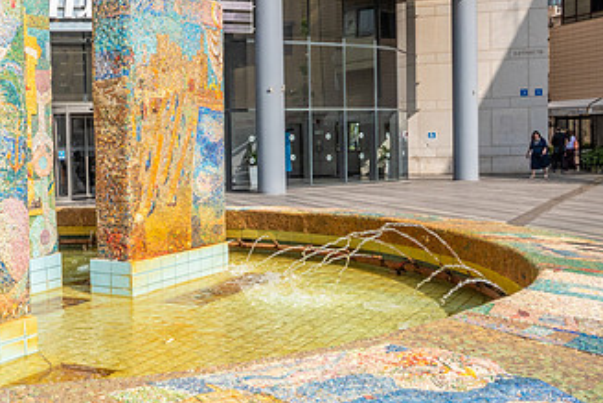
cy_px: 189
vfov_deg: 29.3
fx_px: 771
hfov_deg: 40.7
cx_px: 108
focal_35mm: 46
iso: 320
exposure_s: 1/500
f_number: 8
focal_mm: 9.63
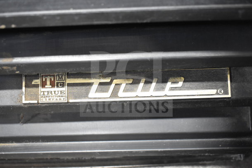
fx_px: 315
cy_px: 84
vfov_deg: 29.9
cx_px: 126
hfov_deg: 43.6
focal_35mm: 45
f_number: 4.2
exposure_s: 1/50
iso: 2200
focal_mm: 30
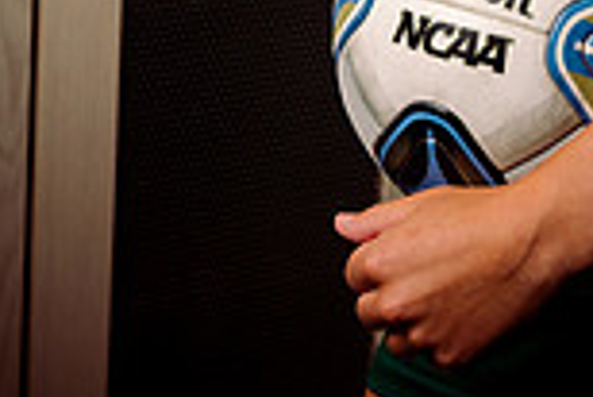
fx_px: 2457
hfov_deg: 13.8
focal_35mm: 149
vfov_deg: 8.6
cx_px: 347
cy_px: -451
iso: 125
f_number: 5.6
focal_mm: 51
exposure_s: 1/250
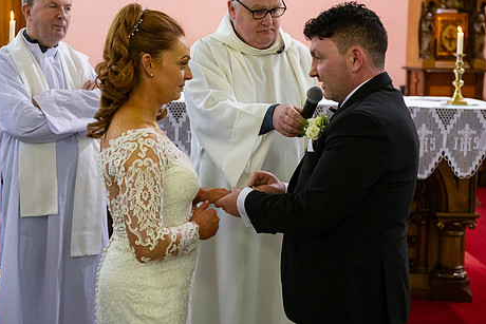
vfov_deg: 21.6
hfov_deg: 31.9
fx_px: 851
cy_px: 136
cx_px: 229
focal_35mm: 63
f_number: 3.5
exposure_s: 1/160
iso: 1250
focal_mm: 50
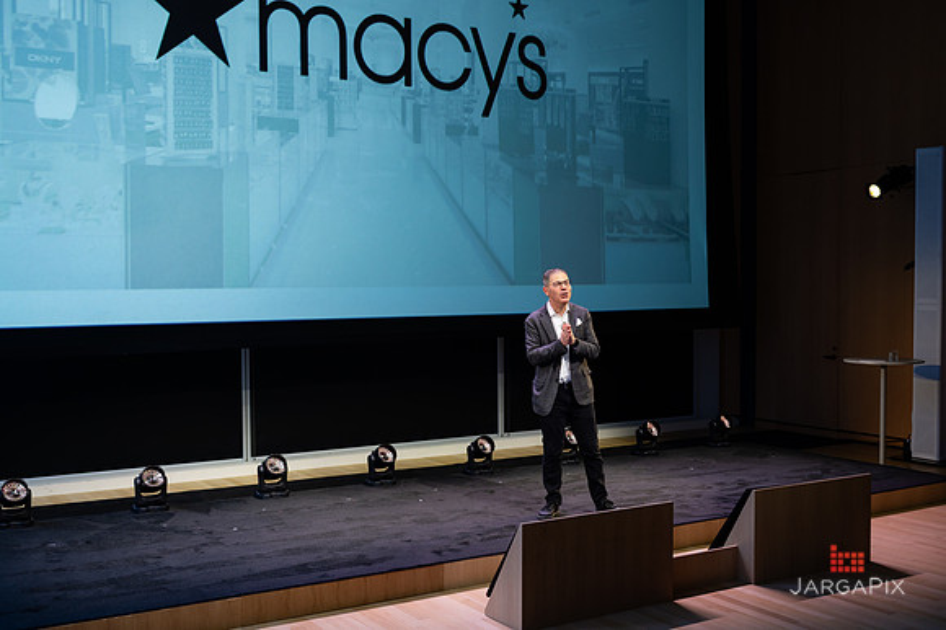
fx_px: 1033
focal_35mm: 39
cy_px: 329
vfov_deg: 33.9
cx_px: 473
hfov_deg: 49.2
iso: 200
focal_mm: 37
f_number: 3.2
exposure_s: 1/125
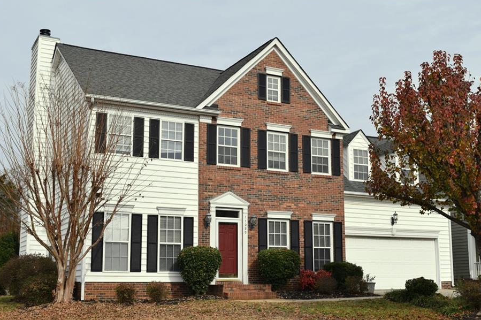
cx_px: 268
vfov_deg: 27.2
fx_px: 662
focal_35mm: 50
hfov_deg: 39.9
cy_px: 178
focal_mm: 29
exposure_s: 1/500
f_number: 10
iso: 200
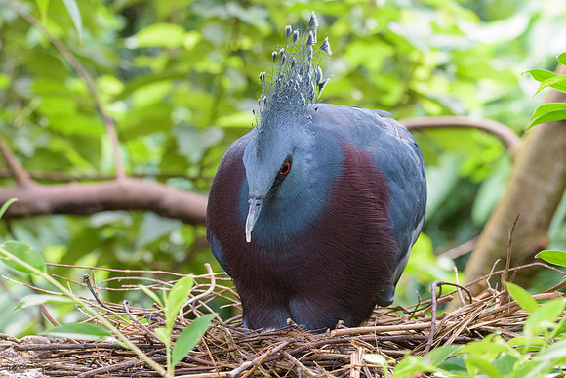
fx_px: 3221
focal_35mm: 205
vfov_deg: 6.7
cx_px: 305
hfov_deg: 10.0
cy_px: 238
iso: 2500
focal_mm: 130
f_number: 8
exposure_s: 1/60
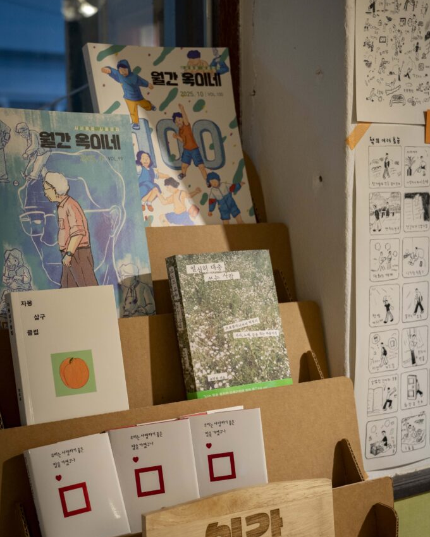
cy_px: 267
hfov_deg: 29.1
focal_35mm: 52
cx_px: 215
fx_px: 827
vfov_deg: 36.0
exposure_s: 1/160
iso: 2000
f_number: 5.6
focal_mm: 46
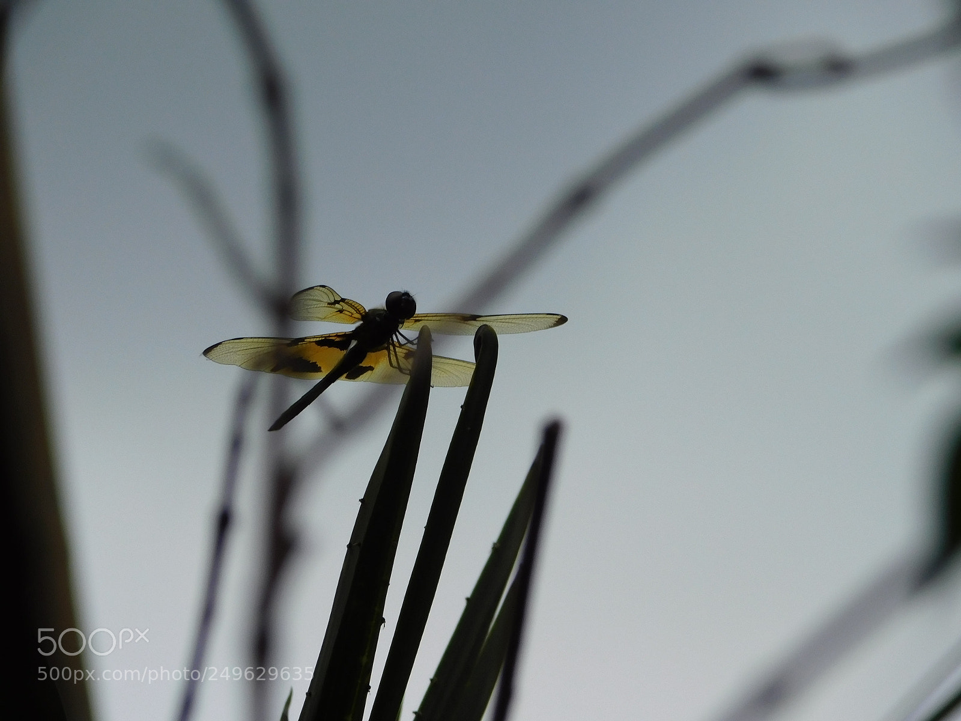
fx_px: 14270
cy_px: 360
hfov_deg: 3.9
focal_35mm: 514
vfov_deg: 2.9
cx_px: 480
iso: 125
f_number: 6
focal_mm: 91.2
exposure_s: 1/640
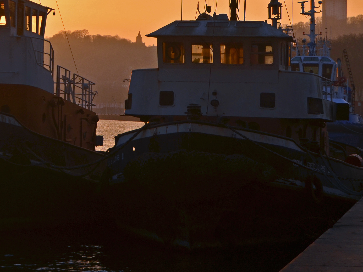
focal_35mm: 151
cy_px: 7
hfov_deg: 12.9
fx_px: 1585
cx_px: -27
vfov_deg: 9.8
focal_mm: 45
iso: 100
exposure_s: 1/250
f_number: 8
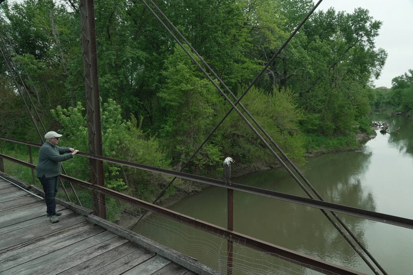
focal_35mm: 24
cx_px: 206
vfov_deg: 53.1
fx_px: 275
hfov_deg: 73.7
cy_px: 138
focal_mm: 24
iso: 800
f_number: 13
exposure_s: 1/160
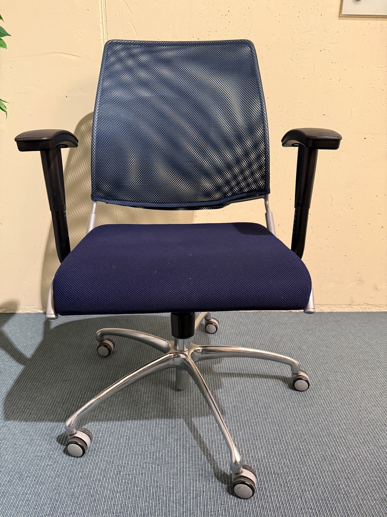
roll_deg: -0.6
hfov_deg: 56.8
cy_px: 258
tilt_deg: -20.1
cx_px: 194
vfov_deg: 71.6
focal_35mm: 24
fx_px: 358
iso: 640
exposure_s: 1/49
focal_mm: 6.76
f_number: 1.78
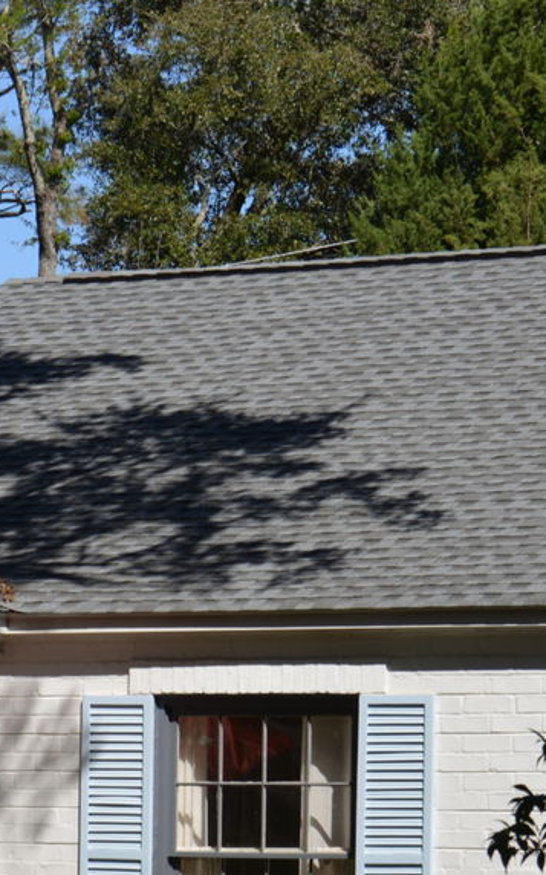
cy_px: 701
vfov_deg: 11.7
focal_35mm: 178
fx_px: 4242
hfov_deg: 7.4
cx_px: 418
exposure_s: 1/500
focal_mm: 52
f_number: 7.1
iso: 100
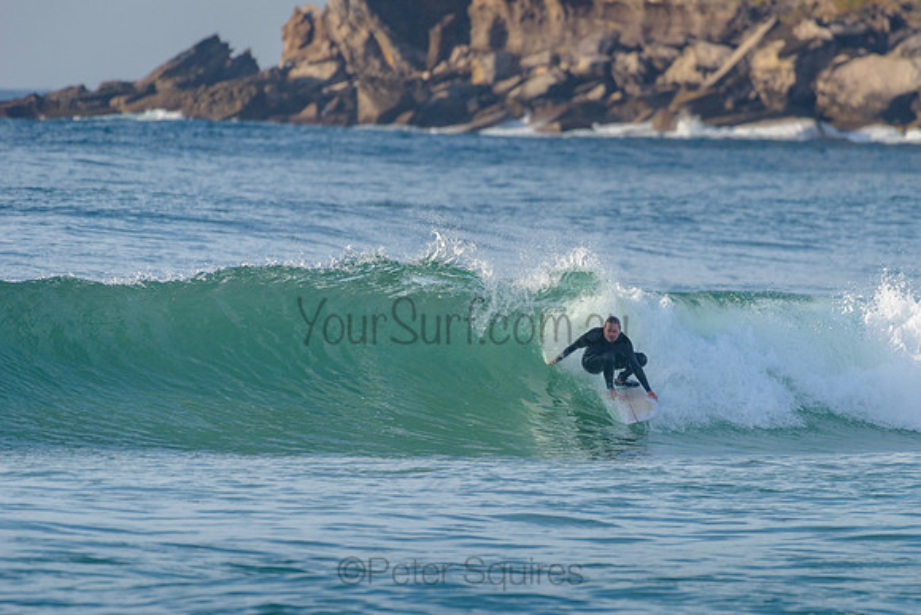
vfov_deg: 2.2
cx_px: 560
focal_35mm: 613
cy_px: 333
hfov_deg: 3.4
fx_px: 15689
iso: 450
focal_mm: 500
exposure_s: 1/2000
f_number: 5.6
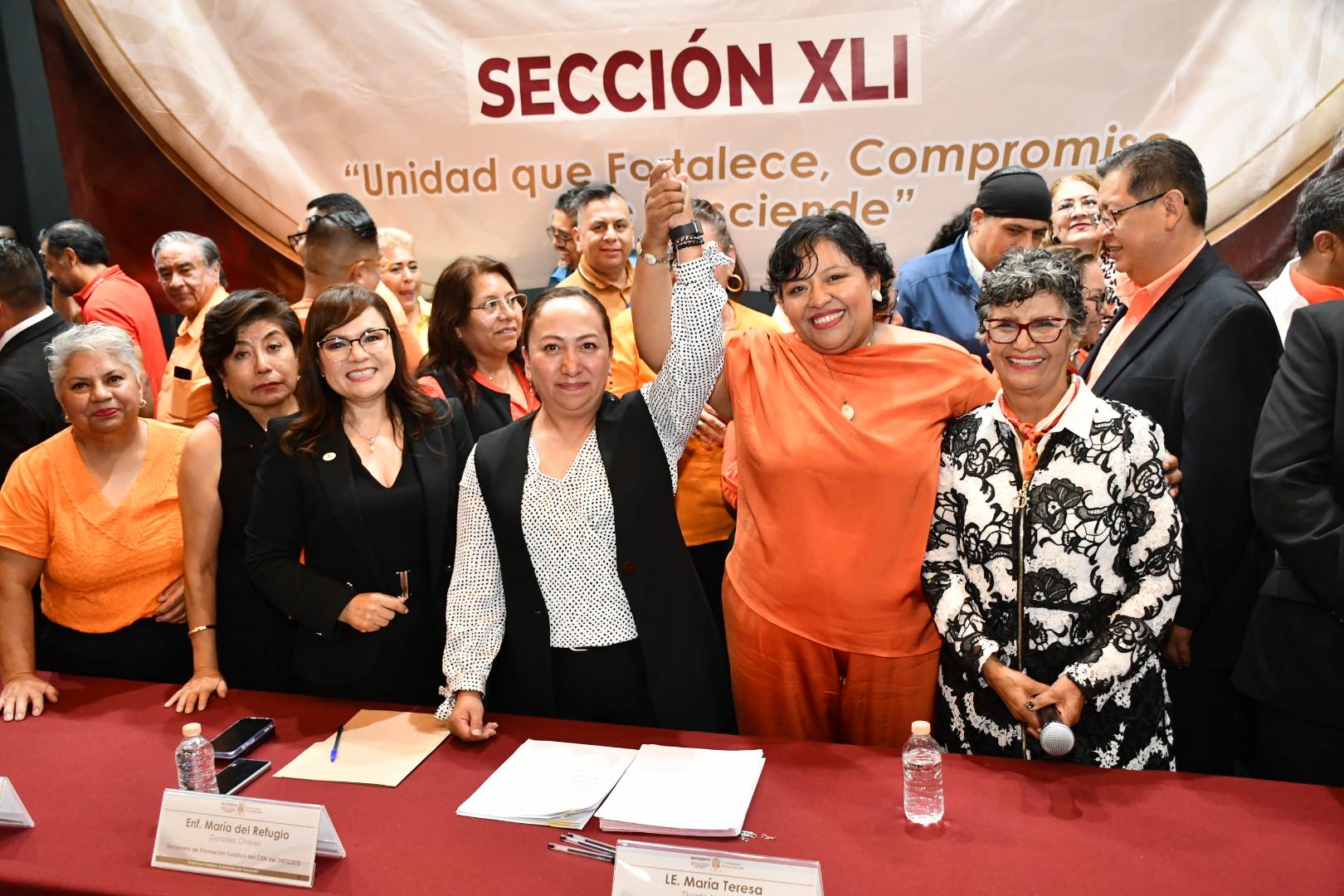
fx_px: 1269
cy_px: 448
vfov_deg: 38.9
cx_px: 672
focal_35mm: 34
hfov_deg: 55.8
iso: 2800
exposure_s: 1/60
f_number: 4
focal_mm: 23
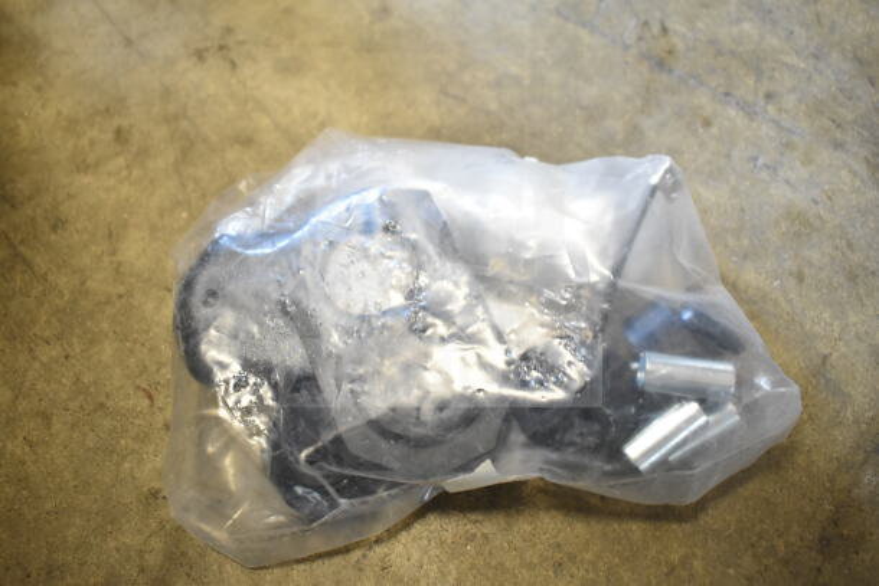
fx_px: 806
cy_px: 293
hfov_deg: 57.2
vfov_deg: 40.0
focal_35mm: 33
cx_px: 440
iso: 1800
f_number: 3.8
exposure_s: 1/30
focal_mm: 22
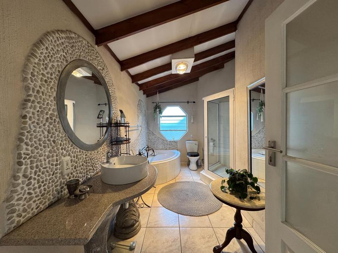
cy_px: 126
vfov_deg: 85.7
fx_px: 137
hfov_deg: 102.1
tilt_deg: -0.7
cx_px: 169
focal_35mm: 14
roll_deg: +0.6
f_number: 2.2
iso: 250
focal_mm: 2.22
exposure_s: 1/100
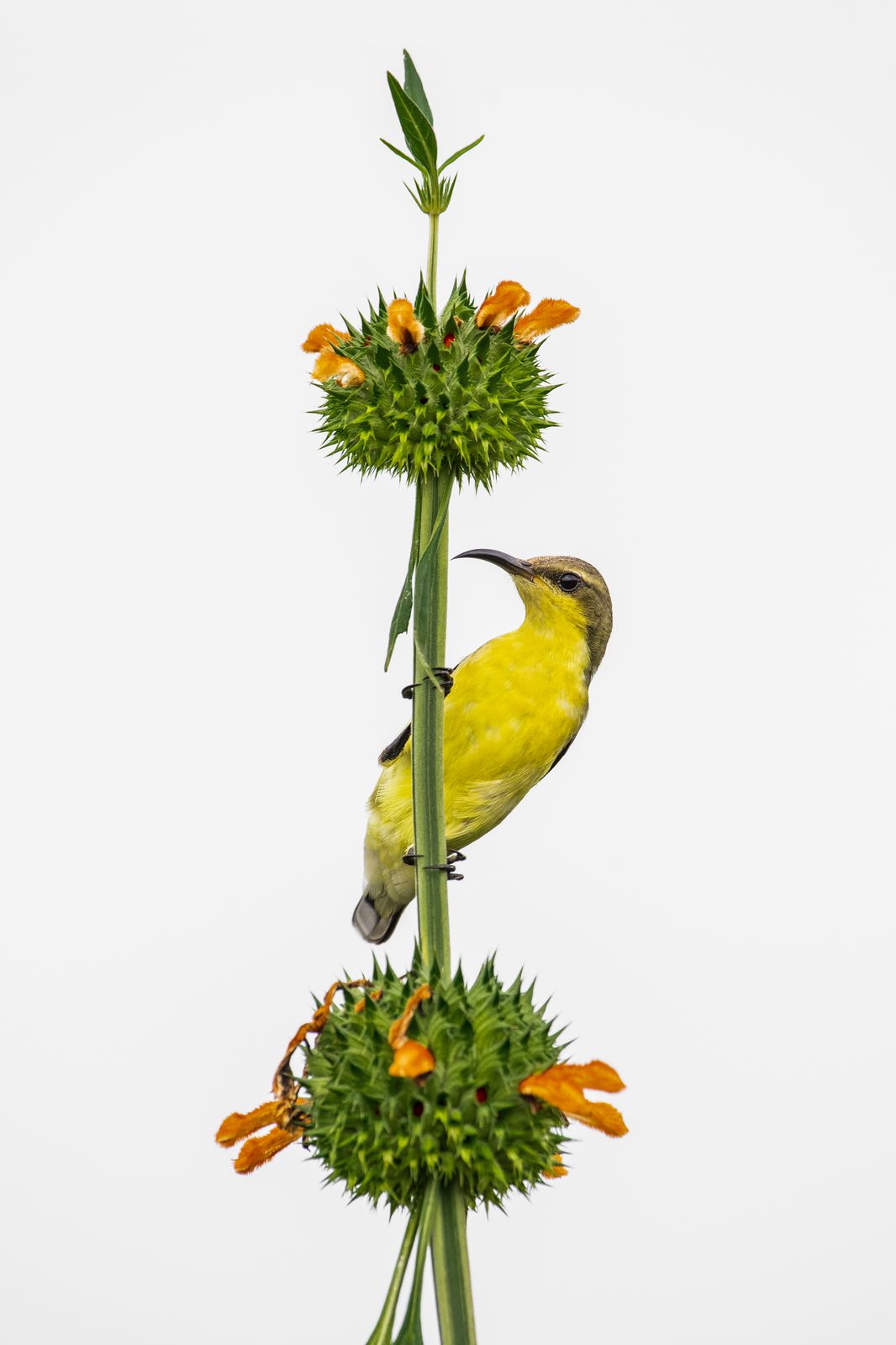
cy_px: 672
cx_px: 448
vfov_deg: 2.8
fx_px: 28010
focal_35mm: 750
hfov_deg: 1.8
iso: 800
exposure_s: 1/1000
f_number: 6.3
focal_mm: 500
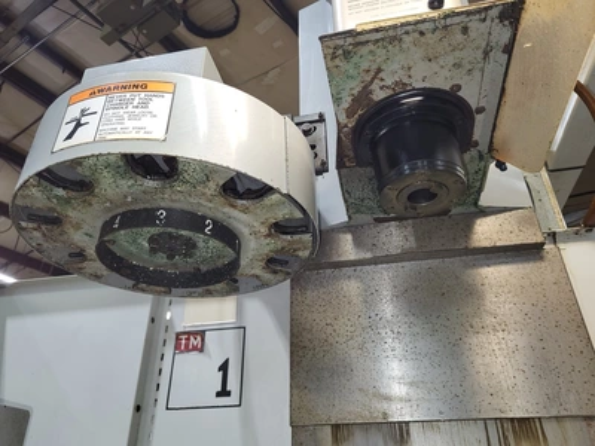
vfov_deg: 53.1
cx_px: 298
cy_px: 223
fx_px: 447
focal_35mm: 26
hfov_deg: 67.3
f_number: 1.8
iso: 100
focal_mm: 5.4
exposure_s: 1/30
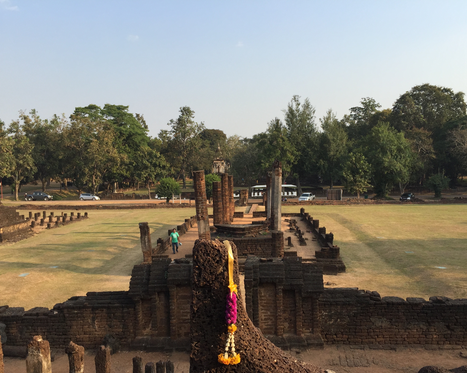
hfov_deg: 57.1
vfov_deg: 47.1
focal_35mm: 31
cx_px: 254
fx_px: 428
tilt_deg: -3.1
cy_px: 191
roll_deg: +0.0
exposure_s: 1/1130
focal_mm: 4.15
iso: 32
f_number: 2.2
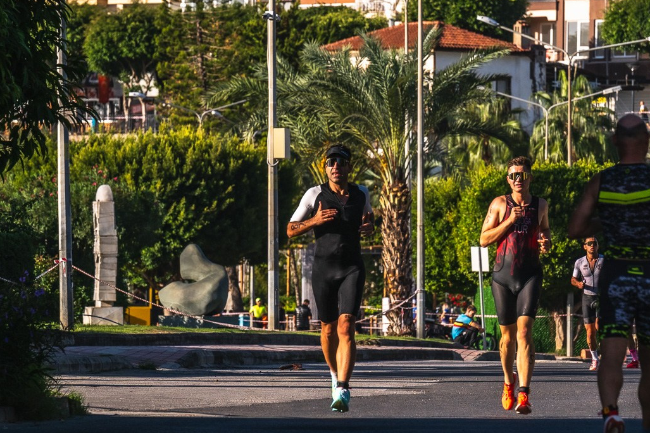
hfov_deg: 5.5
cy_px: 252
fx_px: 6750
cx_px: 342
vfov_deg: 3.7
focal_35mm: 374
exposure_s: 1/1250
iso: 320
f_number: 8
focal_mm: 200
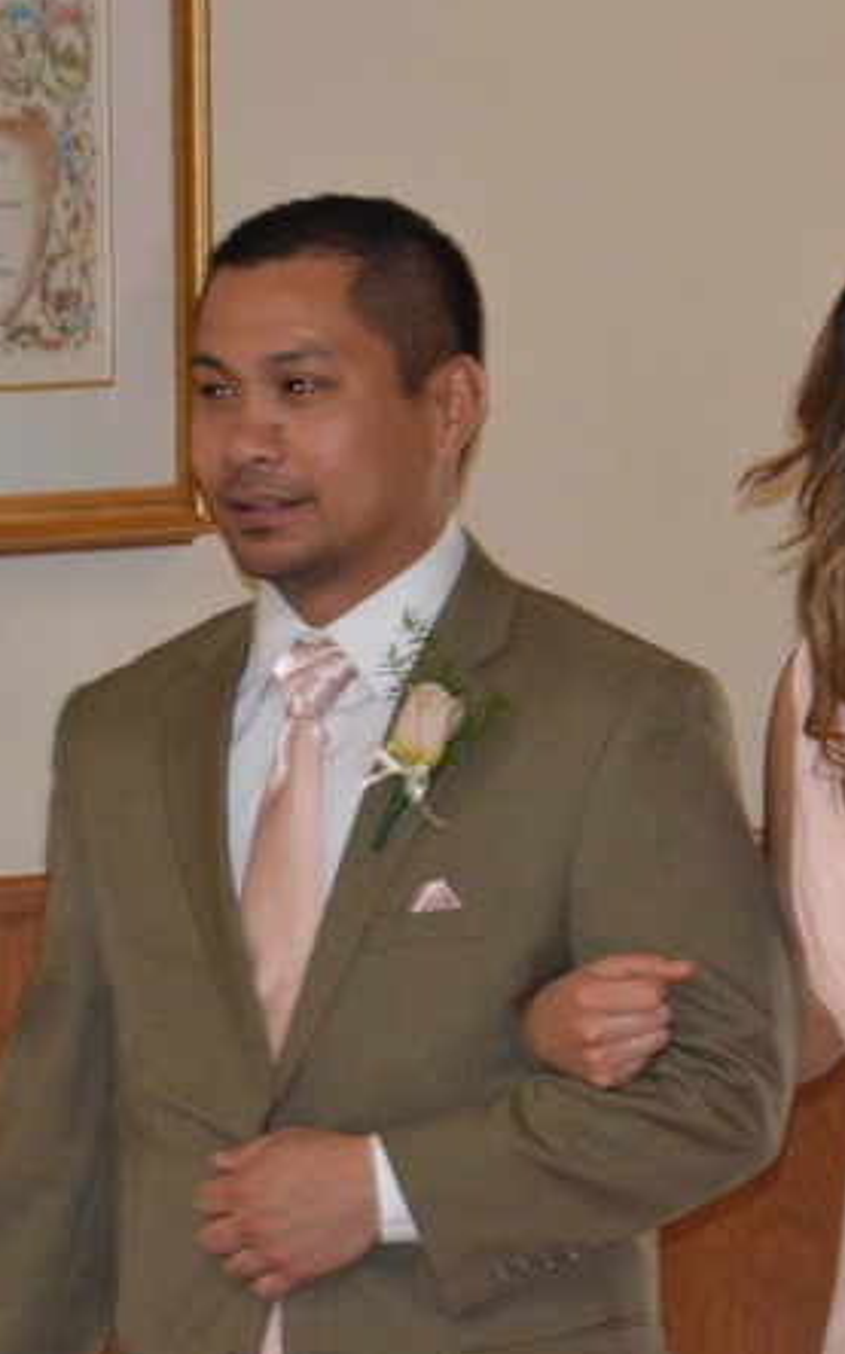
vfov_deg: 3.9
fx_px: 20107
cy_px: 689
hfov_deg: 2.4
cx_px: 668
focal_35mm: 545
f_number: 5.6
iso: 1000
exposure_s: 1/60
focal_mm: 200
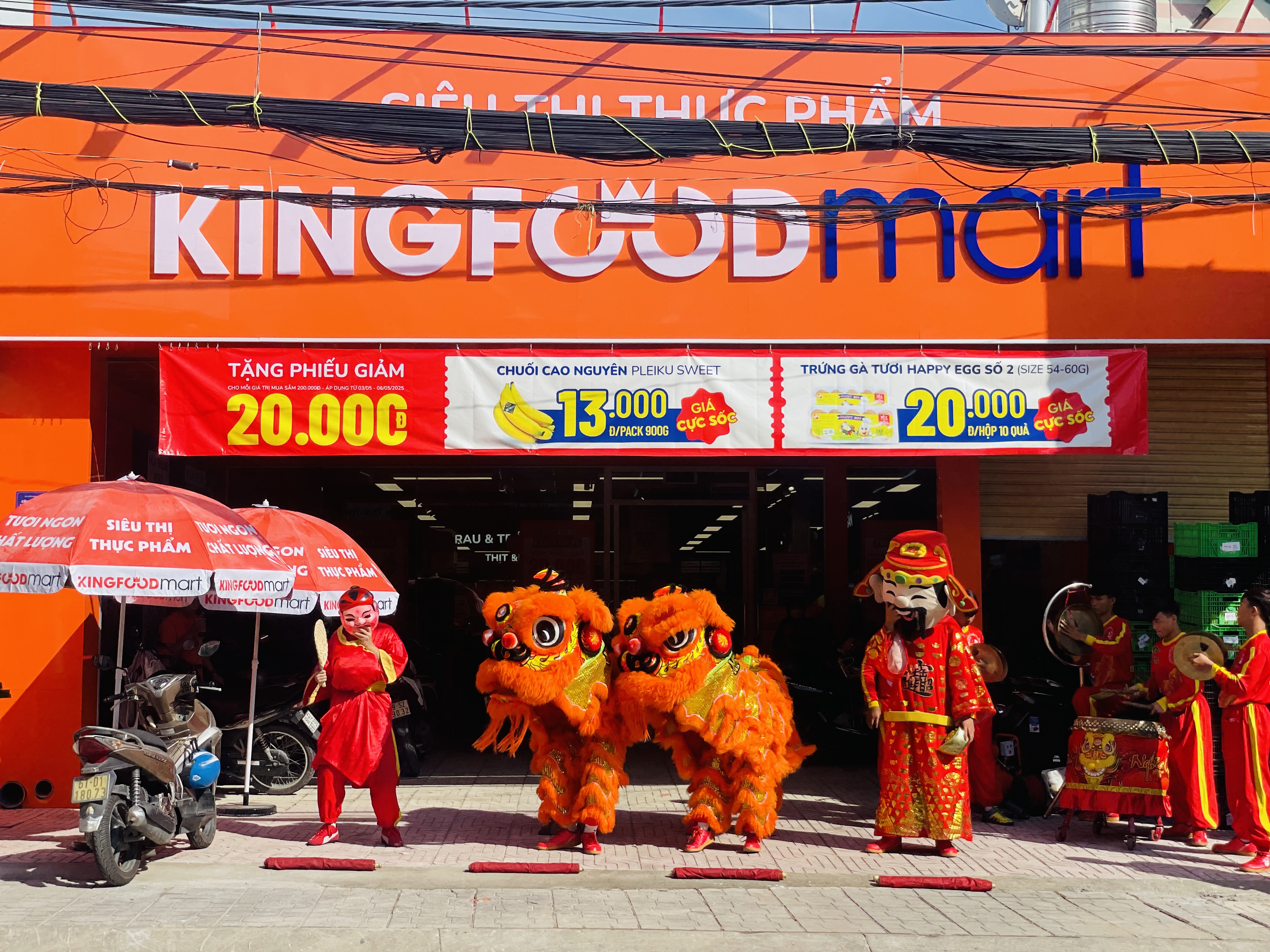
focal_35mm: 52
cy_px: 476
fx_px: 1908
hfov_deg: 36.8
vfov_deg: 28.0
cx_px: 635
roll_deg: +0.6
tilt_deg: +5.3
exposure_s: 1/2083
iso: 32
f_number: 2
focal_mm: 6
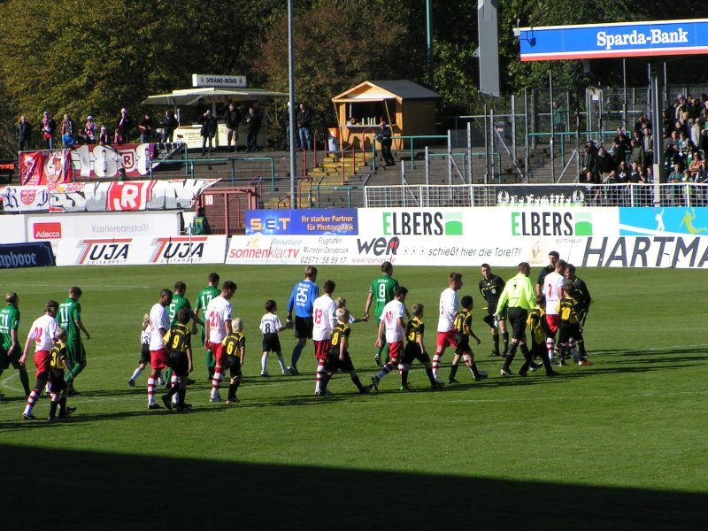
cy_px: 266
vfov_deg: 7.9
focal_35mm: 188
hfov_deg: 10.5
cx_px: 354
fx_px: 3845
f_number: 6.3
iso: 50
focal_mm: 28.8
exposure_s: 1/500
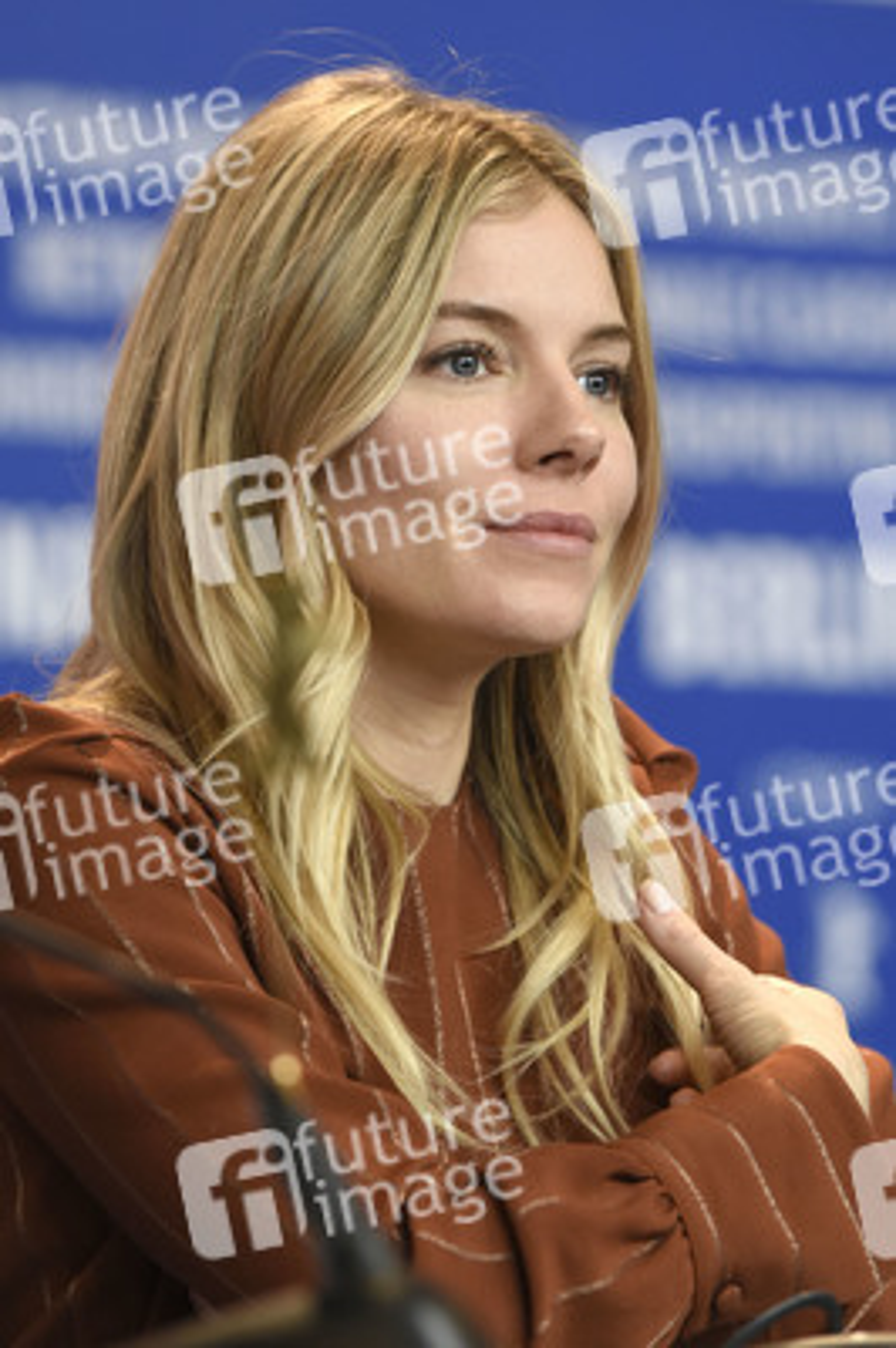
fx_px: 10658
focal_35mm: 285
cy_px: 674
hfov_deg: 4.8
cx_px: 448
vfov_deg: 7.2
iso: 1000
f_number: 3.5
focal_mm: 190
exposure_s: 1/320
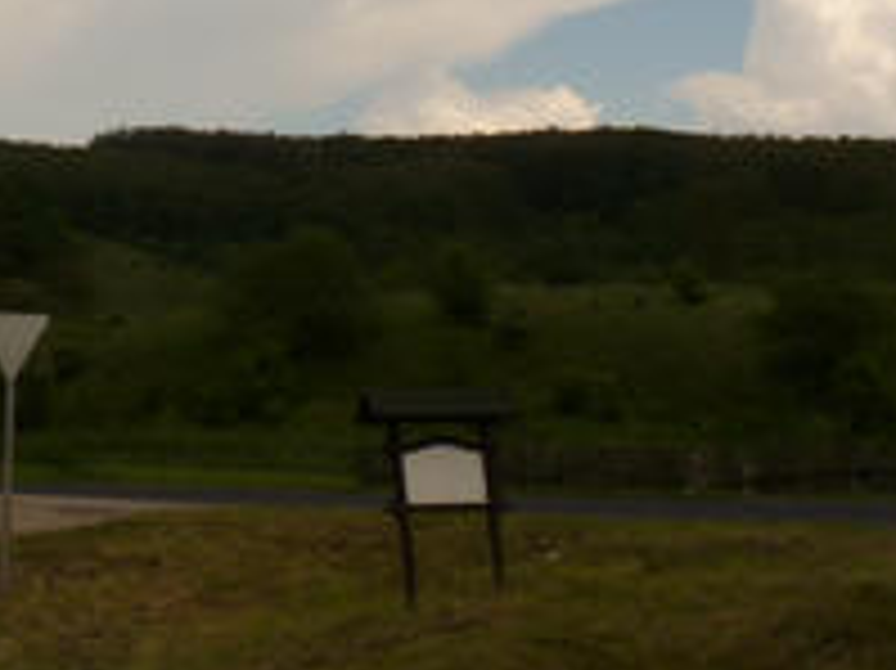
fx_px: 2328
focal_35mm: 90
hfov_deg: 20.9
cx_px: -50
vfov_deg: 15.7
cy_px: -153
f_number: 6.3
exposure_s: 1/500
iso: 100
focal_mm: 4.9
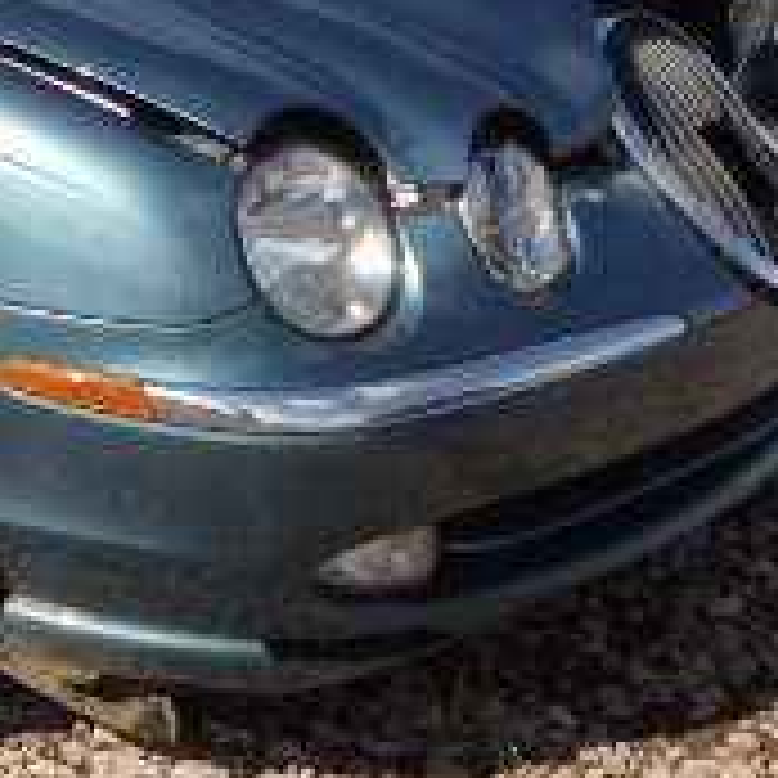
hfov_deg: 13.8
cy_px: 238
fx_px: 3000
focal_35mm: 118
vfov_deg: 14.7
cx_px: -436
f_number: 13
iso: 125
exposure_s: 1/100
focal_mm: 6.4
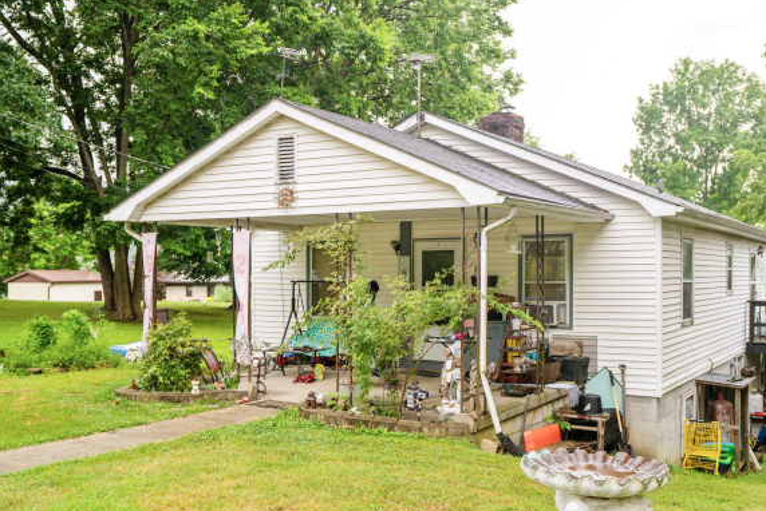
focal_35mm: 38
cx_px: 437
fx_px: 809
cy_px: 285
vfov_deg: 35.1
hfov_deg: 50.5
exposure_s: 1/50
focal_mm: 29
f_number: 4
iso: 125
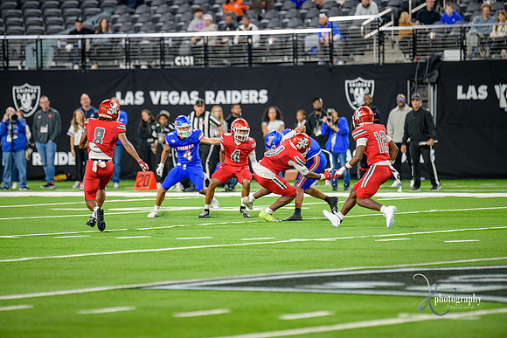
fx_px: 3521
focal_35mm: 250
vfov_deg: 5.5
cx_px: 254
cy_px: 169
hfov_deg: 8.2
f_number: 2.8
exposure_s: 1/400
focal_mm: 250
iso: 1000
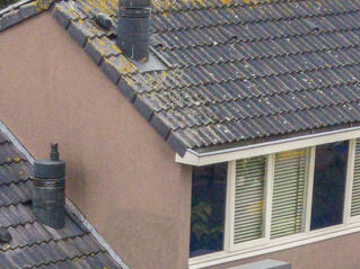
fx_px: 1830
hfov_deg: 11.2
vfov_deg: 7.8
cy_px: 640
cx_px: 27
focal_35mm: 176
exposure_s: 1/1250
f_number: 1.8
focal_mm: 4.85
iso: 230
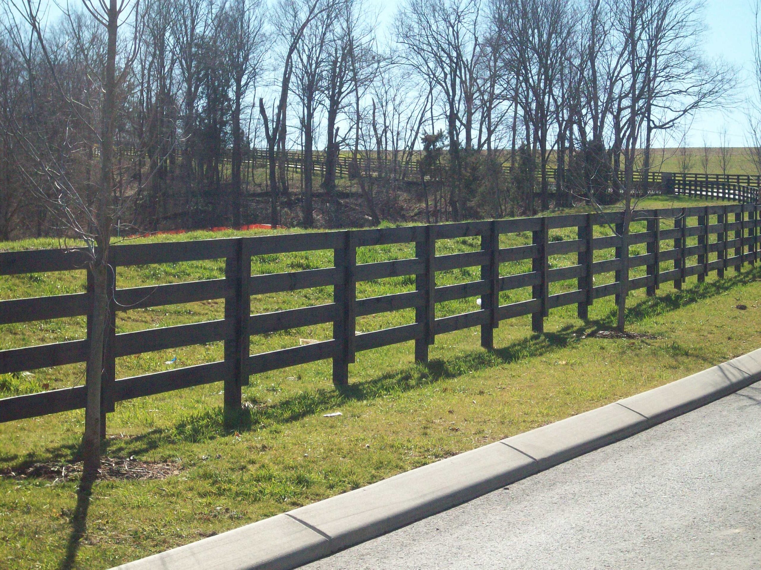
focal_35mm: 92
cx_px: 380
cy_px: 285
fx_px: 2023
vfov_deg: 16.1
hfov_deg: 21.3
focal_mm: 15.3
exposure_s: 1/1100
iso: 200
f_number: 4.7
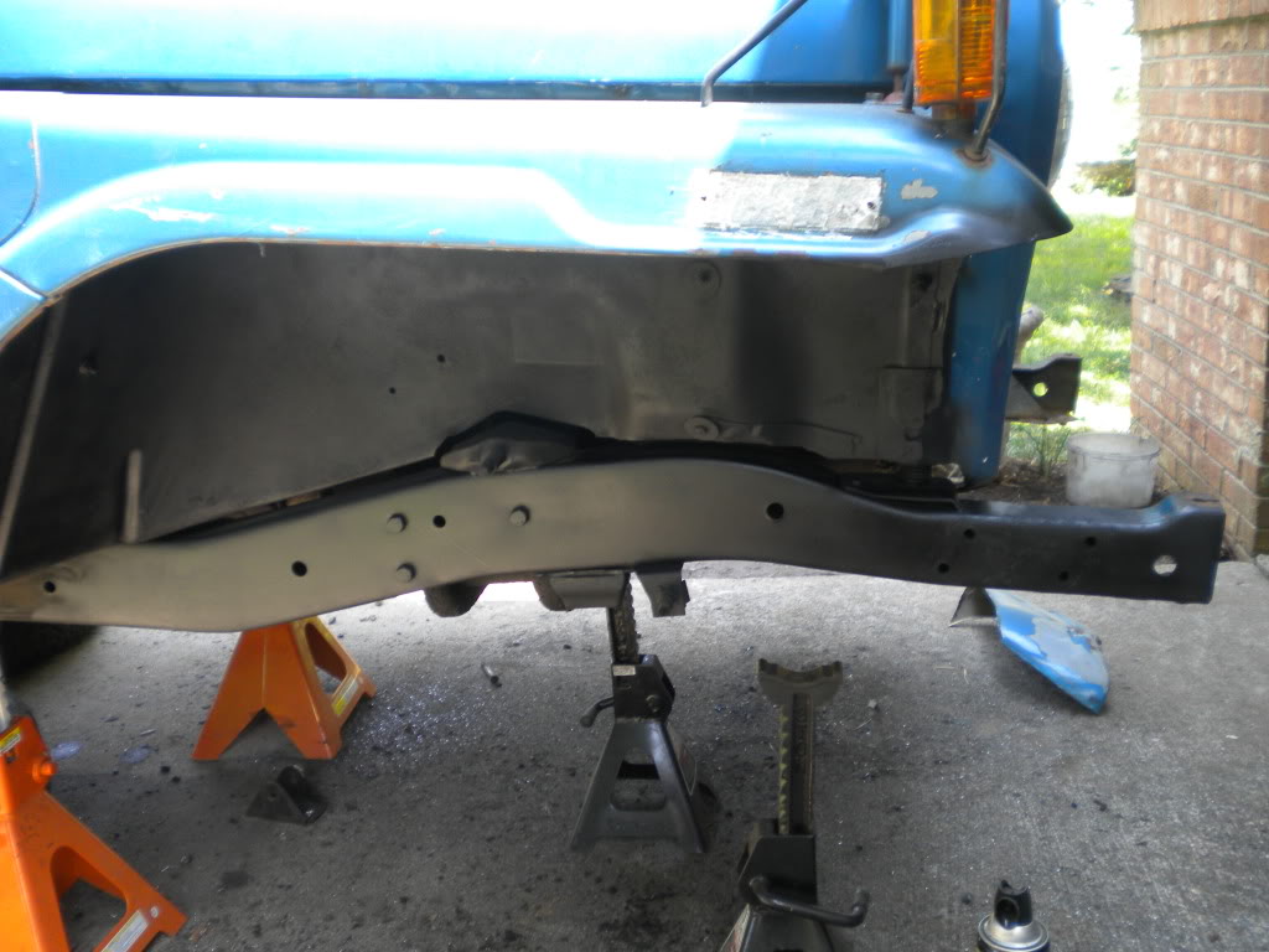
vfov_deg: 40.7
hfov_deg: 52.6
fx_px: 1283
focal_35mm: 35
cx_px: 634
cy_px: 476
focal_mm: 6.3
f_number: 3.1
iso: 91
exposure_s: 1/62
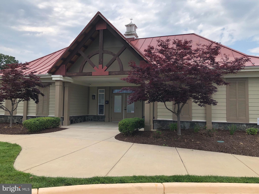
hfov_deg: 63.4
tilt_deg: +1.8
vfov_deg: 49.7
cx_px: 130
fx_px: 209
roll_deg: -0.9
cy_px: 97
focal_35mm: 28
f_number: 1.8
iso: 20
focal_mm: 3.99
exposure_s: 1/889
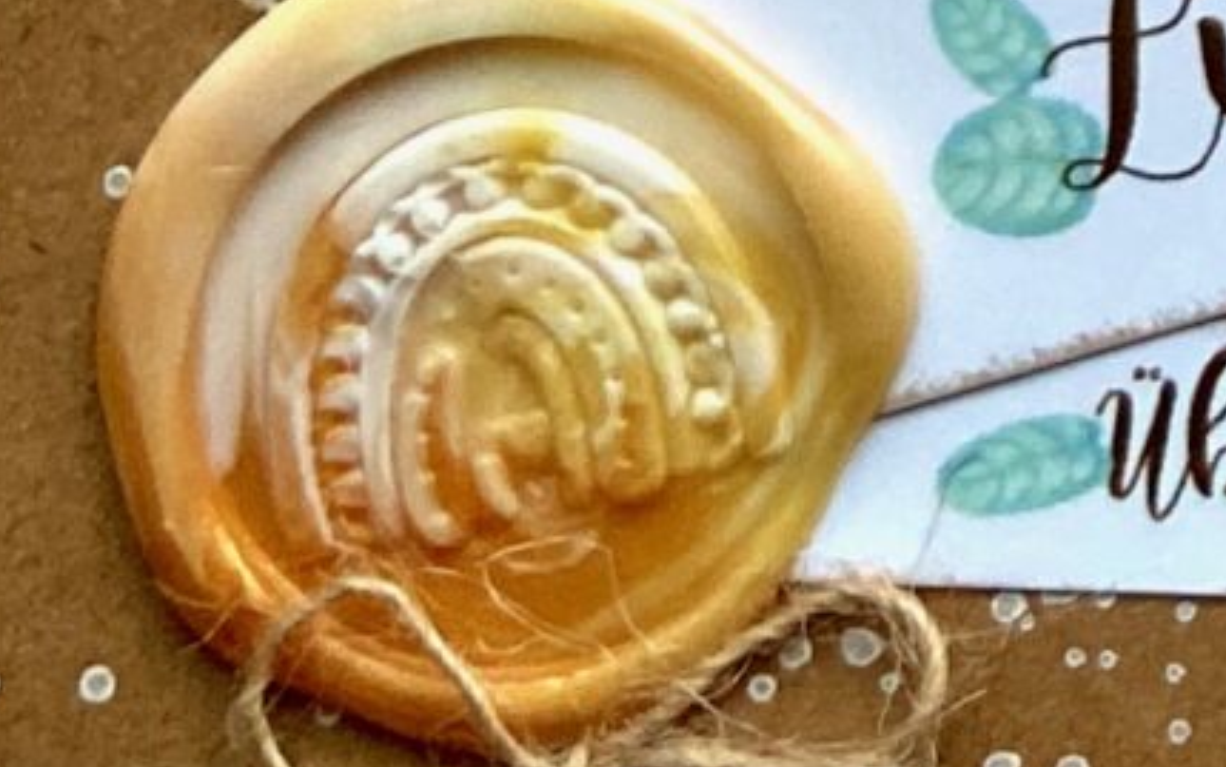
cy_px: -1112
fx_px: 5481
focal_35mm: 164
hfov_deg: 11.6
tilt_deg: -85.4
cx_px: 2378
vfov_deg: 7.5
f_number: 1.8
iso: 160
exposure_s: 1/60
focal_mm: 4.25
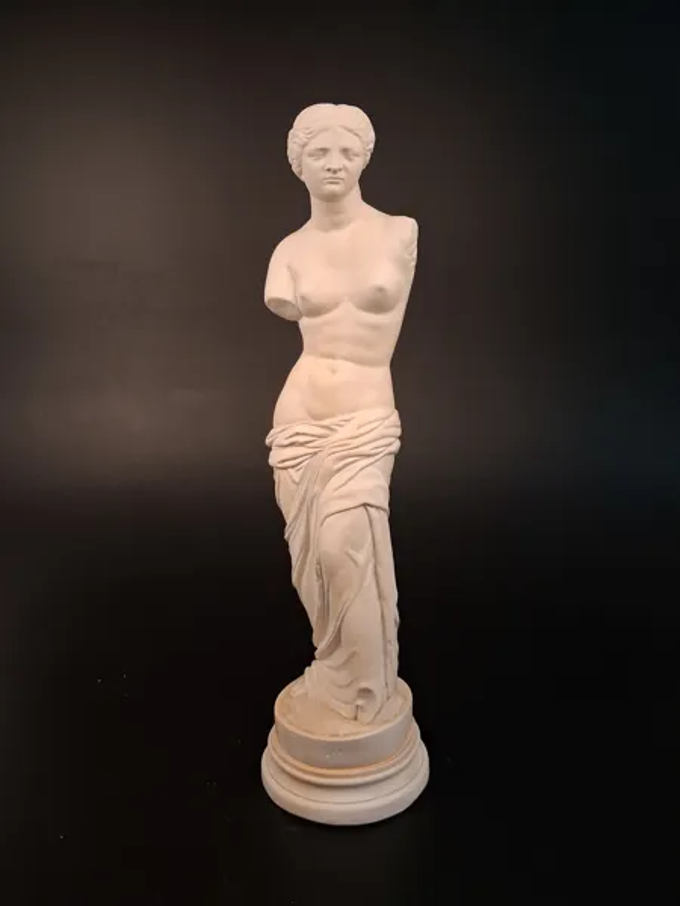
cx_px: 340
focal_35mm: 27
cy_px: 453
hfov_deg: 51.4
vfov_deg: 65.3
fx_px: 707
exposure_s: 1/100
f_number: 1.8
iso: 320
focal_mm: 4
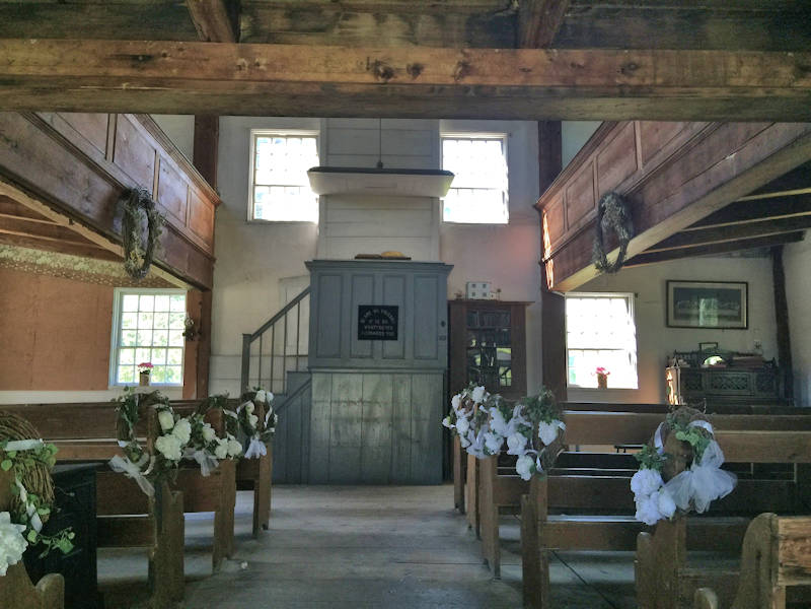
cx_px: 406
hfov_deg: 61.7
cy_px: 304
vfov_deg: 48.2
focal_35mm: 29
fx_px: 679
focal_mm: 4.15
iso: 32
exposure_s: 1/40
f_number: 2.2
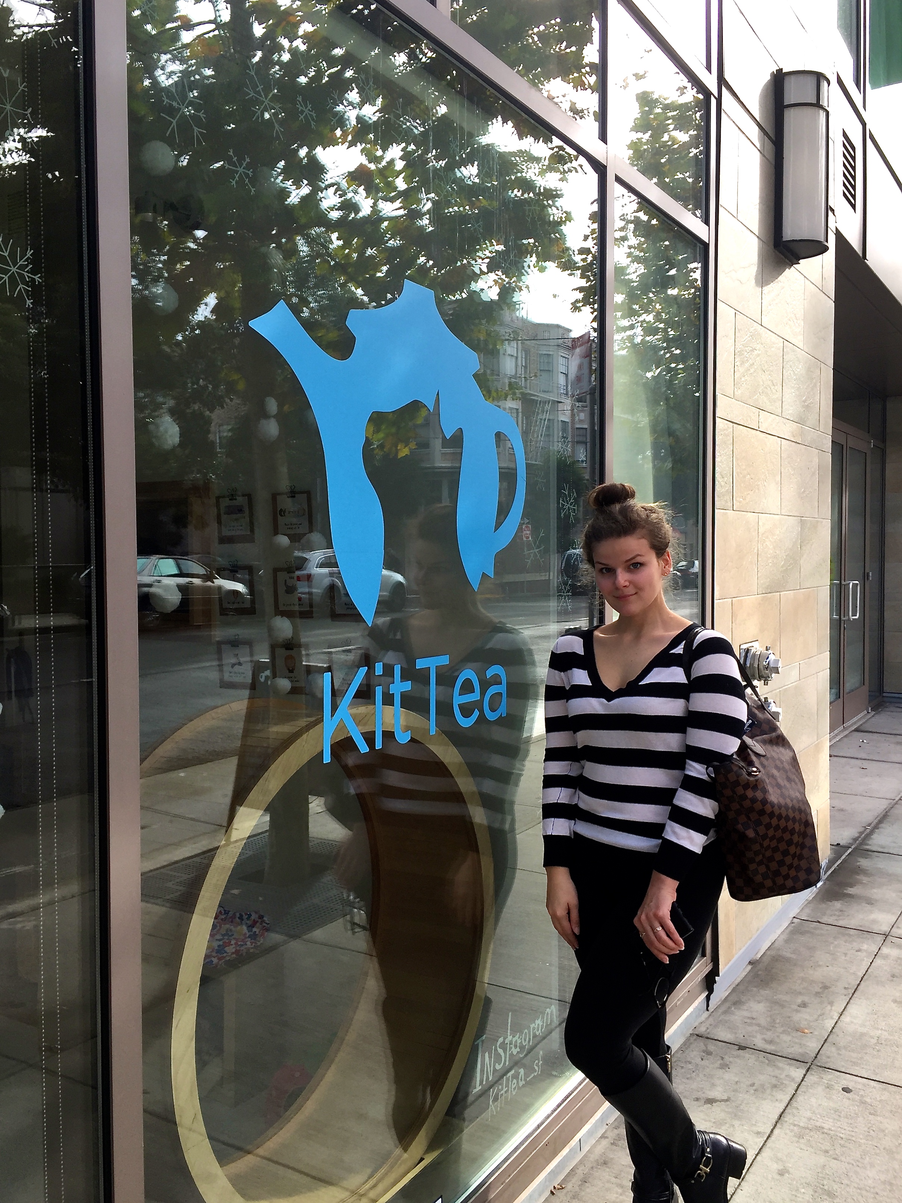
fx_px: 1008
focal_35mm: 29
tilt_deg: -1.0
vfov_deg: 61.7
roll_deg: -0.2
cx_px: 451
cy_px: 602
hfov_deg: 48.2
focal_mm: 4.15
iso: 32
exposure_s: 1/297
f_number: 2.2
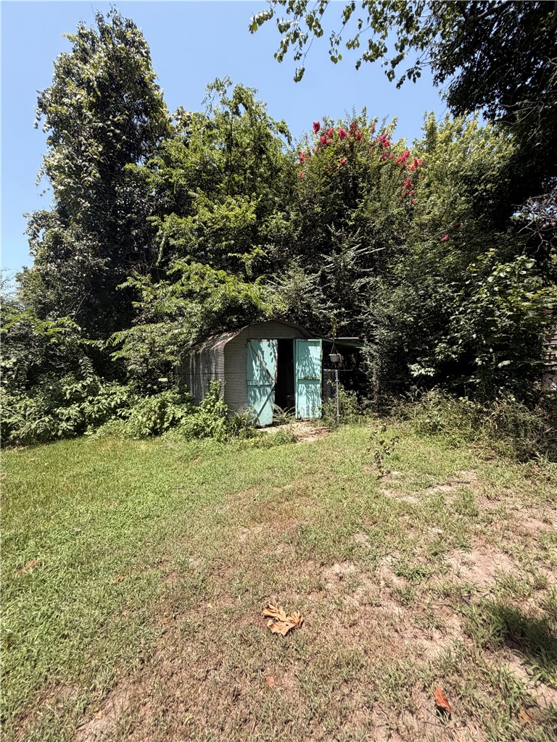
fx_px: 300
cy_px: 371
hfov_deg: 85.7
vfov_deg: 102.1
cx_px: 278
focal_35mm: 14
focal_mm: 2.22
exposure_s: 1/631
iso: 40
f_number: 2.2
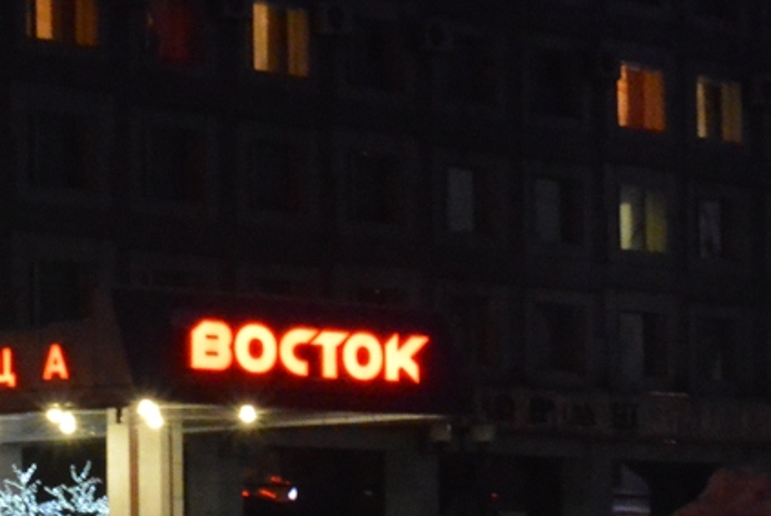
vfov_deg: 7.7
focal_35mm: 179
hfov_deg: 11.3
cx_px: -62
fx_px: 3837
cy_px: 409
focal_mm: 27.5
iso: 3200
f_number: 5.6
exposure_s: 1/4
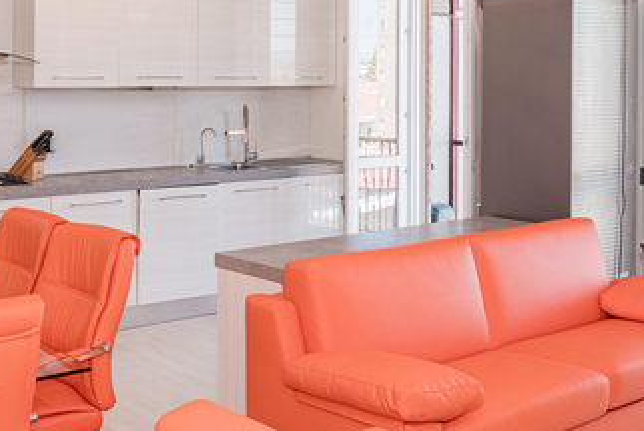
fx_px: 1021
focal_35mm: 57
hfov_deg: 35.0
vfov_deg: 23.5
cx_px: 295
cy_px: 96
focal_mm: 16
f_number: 7.1
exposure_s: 1/100
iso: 200
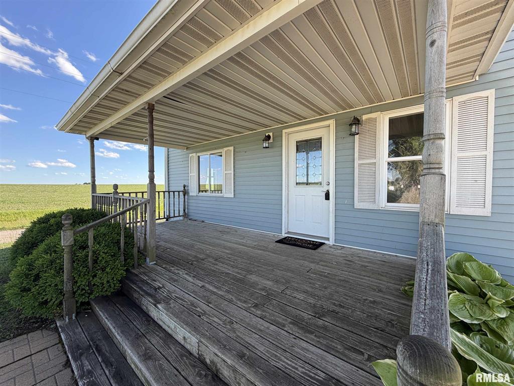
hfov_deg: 102.1
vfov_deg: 85.7
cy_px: 193
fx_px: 208
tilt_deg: -1.5
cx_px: 257
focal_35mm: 14
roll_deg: -0.3
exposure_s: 1/482
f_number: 2.2
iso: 64
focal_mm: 2.22
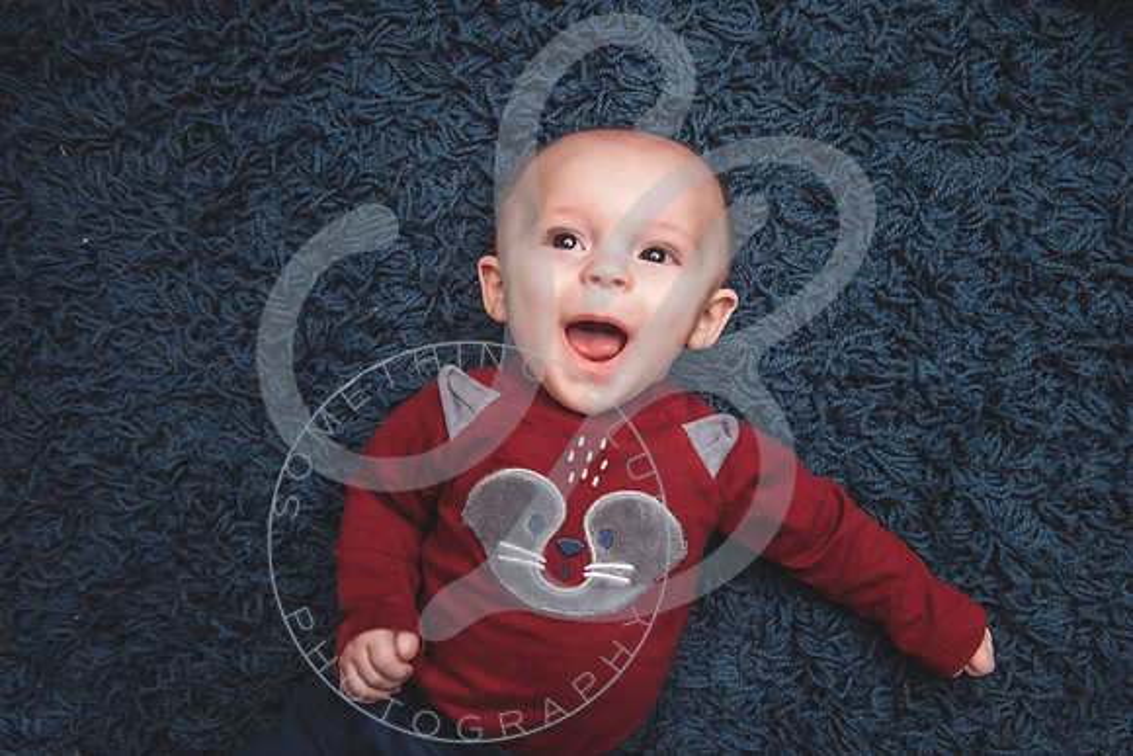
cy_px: 378
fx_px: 1007
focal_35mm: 32
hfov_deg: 58.7
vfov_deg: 41.1
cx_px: 566
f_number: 4
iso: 100
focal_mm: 32
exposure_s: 1/250
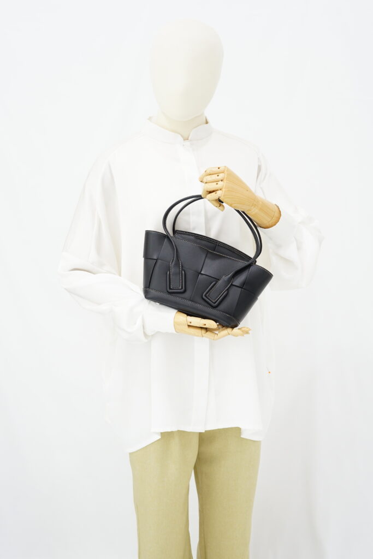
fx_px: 777
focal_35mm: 50
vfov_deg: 39.6
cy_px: 280
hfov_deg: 27.0
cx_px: 186
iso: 640
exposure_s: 1/8
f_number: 6.3
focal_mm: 50
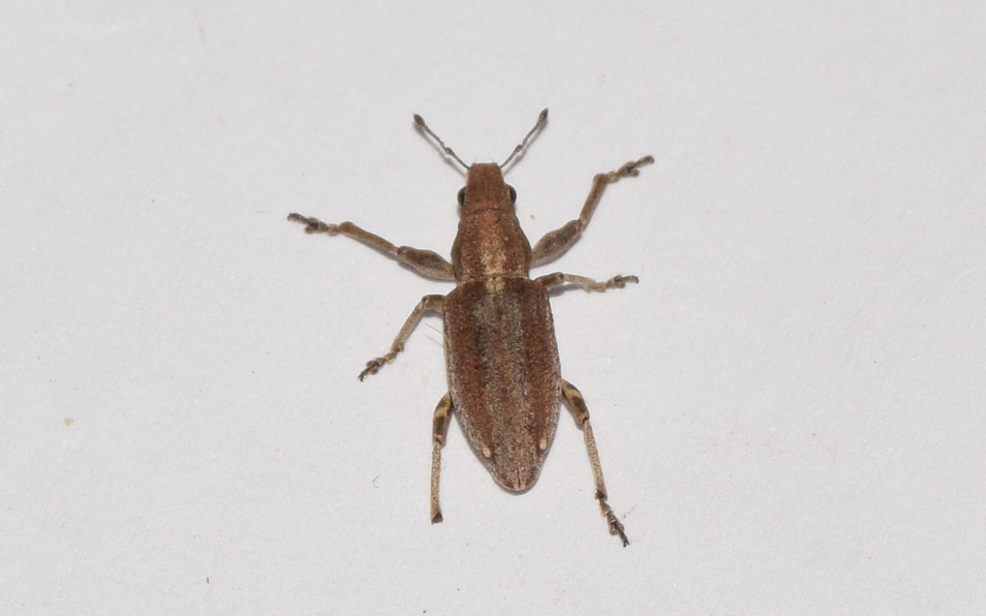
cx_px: 492
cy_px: 296
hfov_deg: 9.8
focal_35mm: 215
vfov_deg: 6.1
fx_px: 5777
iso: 400
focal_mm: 140
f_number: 14
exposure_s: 1/200
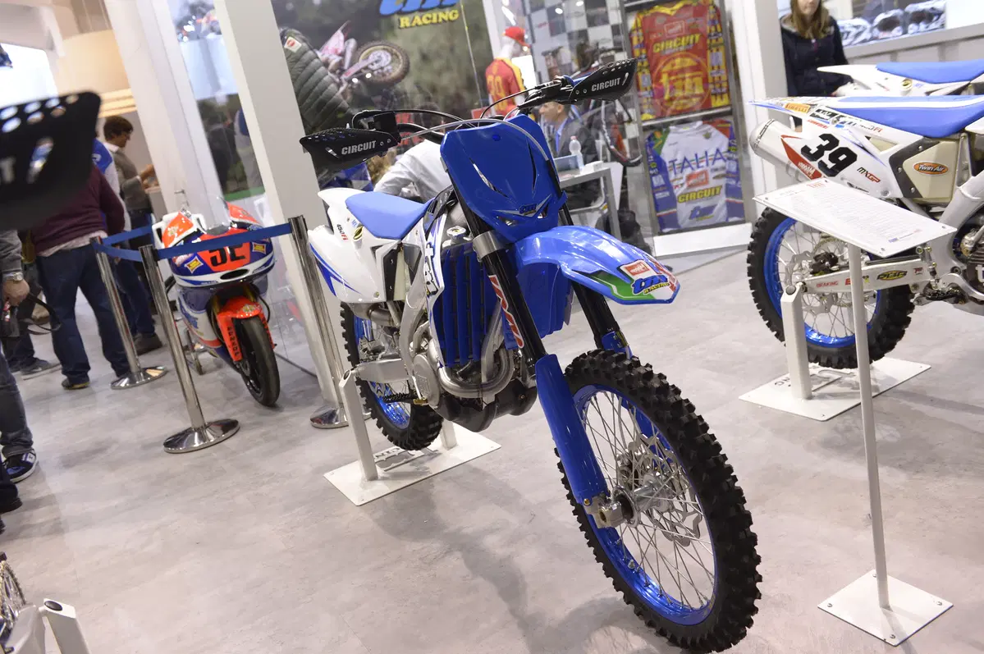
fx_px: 874
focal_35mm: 32
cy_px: 327
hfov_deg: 58.8
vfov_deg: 41.0
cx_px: 492
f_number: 4
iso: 1250
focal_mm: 32
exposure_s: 1/200
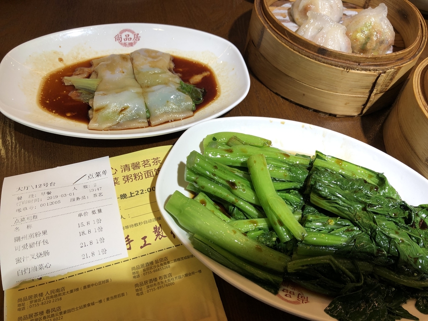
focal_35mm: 28
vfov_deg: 49.7
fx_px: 346
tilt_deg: -50.1
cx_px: 214
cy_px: 160
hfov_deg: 63.4
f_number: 1.8
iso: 32
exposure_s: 1/100
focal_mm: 4
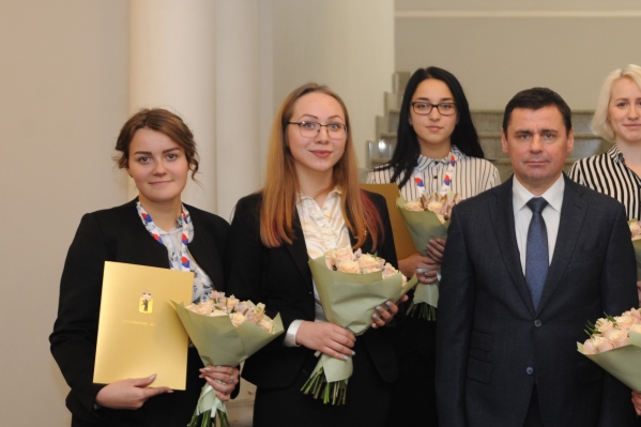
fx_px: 1460
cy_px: 225
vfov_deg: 16.6
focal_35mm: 82
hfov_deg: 24.3
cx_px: 541
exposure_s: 1/125
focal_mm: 48
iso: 1000
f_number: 3.5
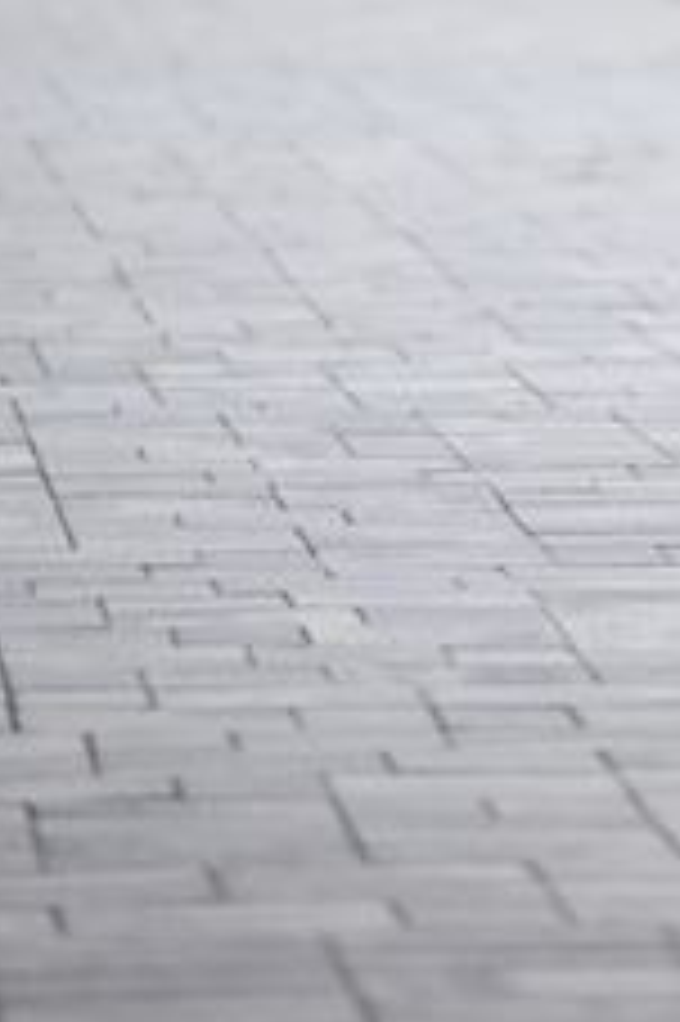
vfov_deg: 4.2
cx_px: 790
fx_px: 13762
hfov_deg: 2.8
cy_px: -207
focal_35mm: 485
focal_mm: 200
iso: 1000
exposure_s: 1/1600
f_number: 2.8
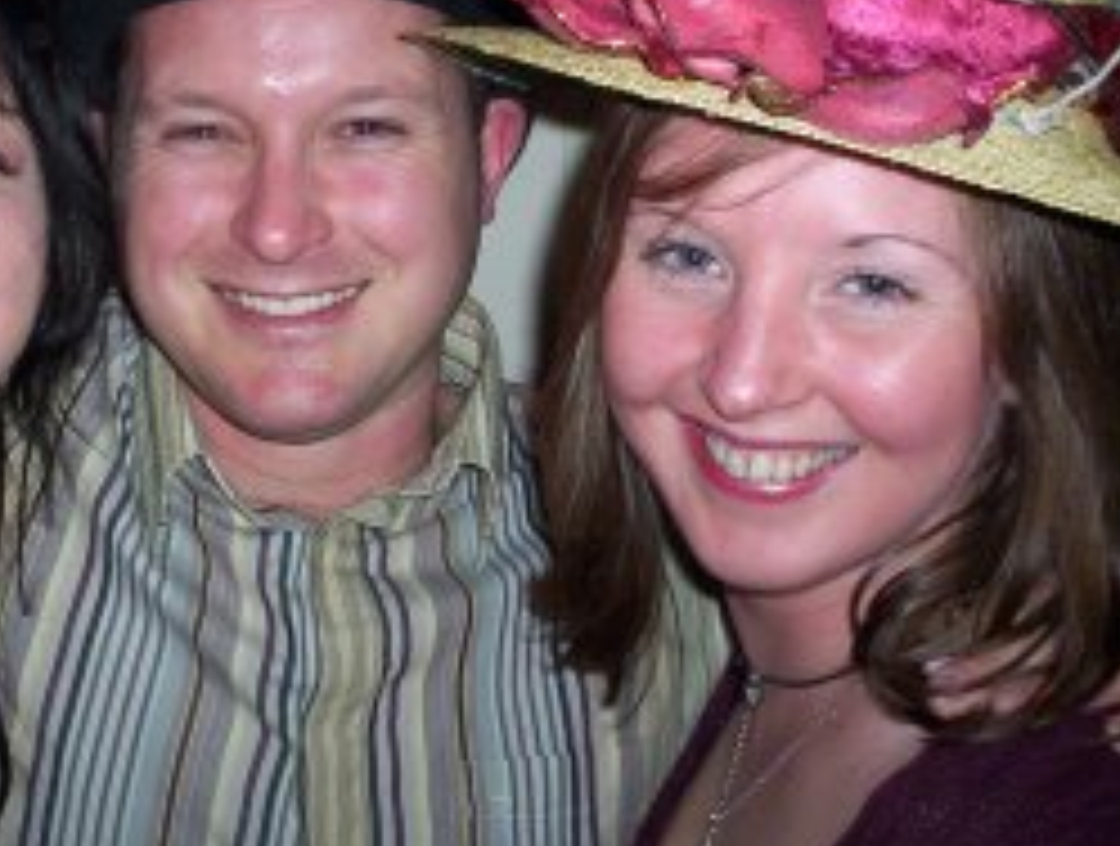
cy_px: 252
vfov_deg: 24.0
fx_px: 1978
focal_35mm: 61
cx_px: 369
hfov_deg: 31.4
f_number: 4.5
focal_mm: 4.99
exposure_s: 1/60
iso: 140
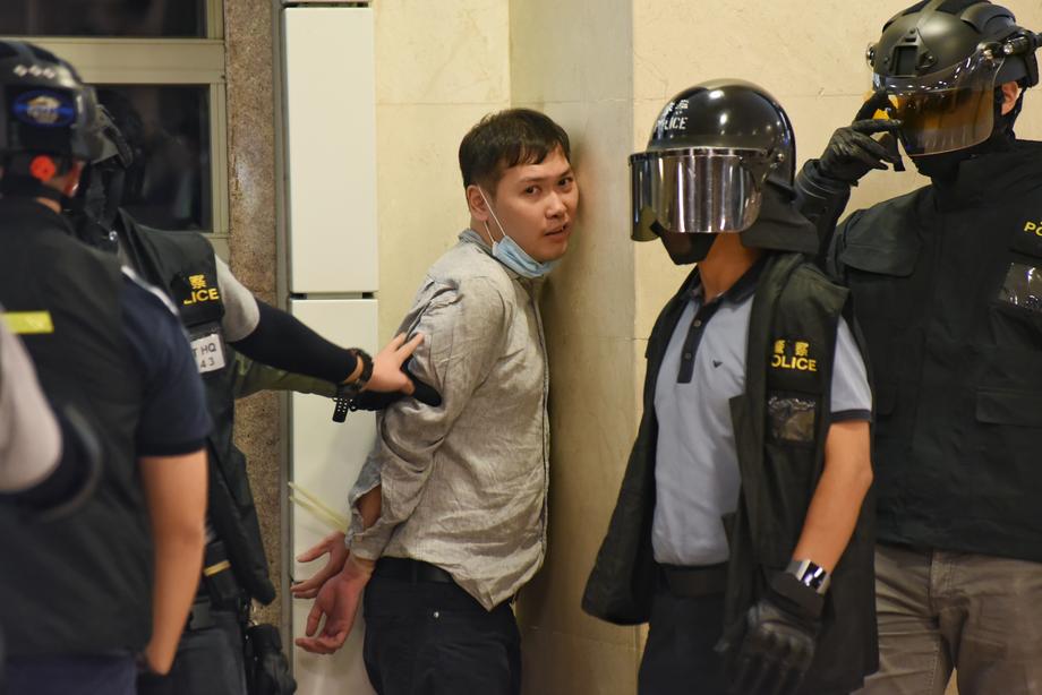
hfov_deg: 10.3
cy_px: 348
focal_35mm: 200
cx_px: 521
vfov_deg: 6.9
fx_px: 5790
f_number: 4.5
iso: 5000
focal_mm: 200
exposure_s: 1/160
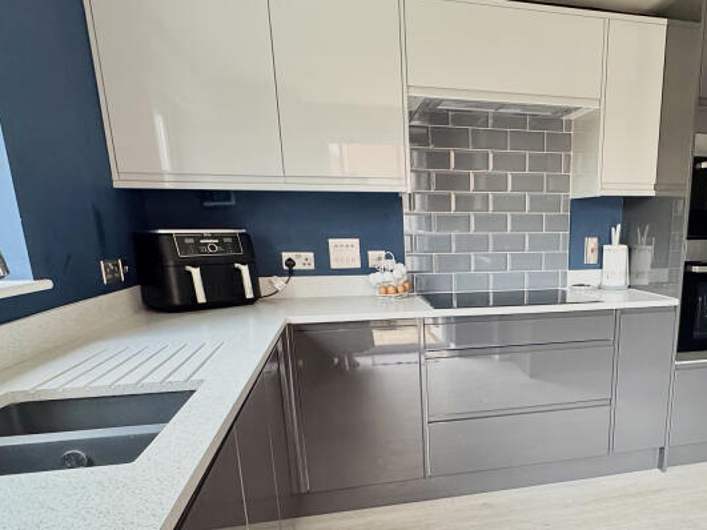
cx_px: 499
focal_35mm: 27
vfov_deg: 50.0
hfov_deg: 62.8
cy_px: 370
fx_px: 551
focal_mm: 2.22
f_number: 2.2
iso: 320
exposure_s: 1/82
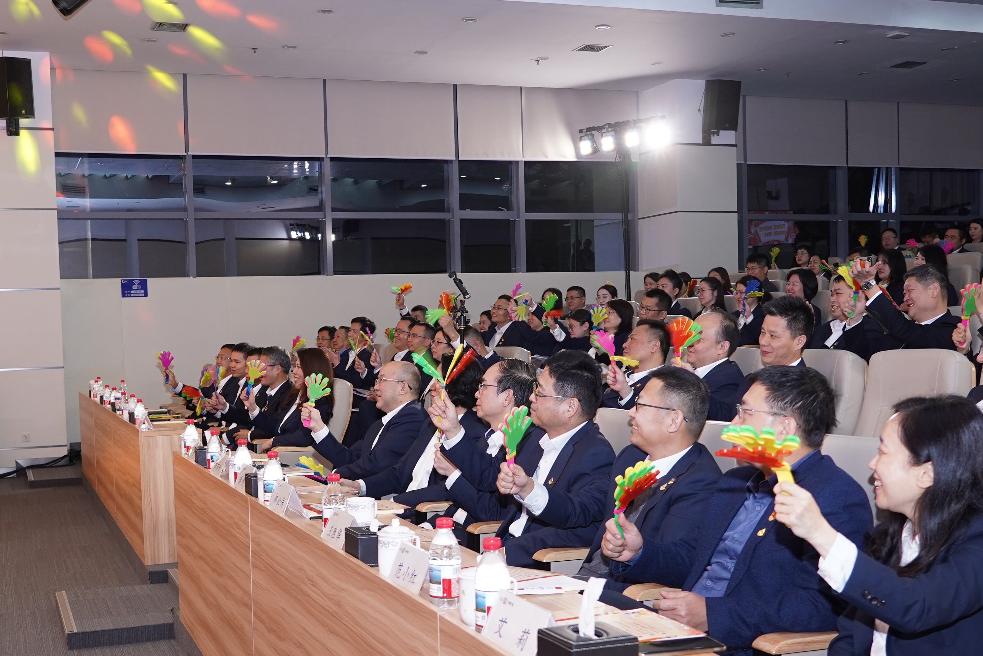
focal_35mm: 44
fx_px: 1201
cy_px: 401
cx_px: 425
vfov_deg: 30.4
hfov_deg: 44.4
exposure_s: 1/125
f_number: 4
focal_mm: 24
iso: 800
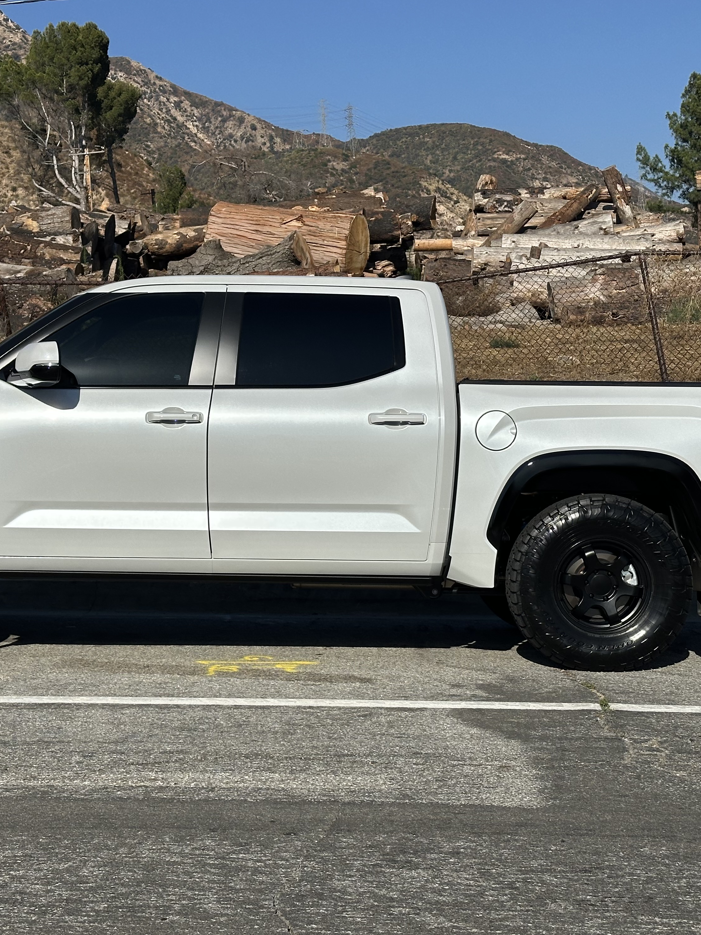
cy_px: 463
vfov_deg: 29.8
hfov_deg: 22.5
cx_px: 259
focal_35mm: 65
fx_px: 1755
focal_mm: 6.86
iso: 64
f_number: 1.78
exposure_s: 1/9804
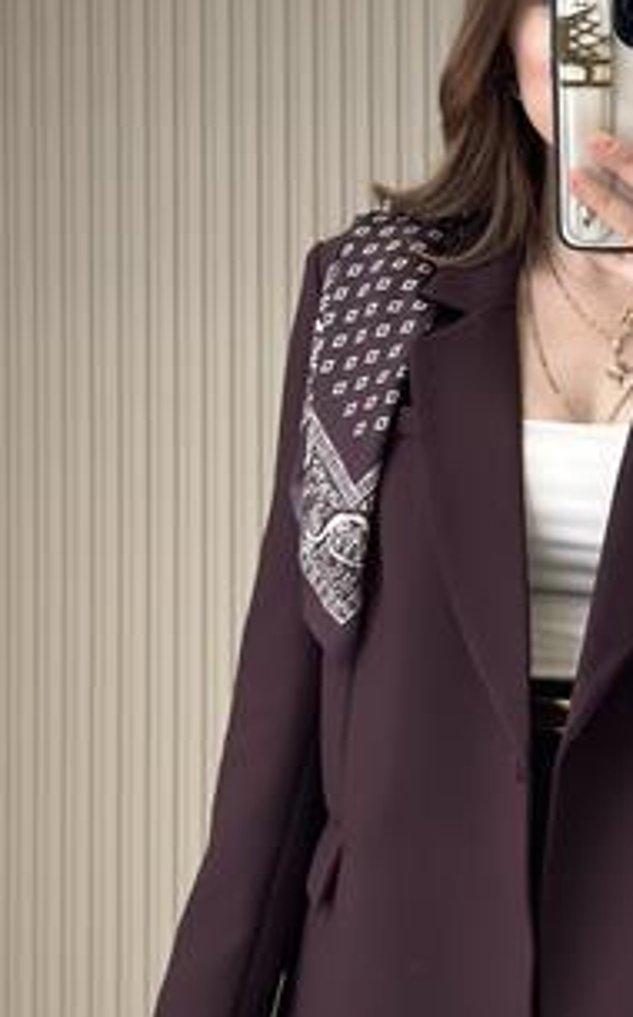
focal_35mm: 89
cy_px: 589
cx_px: 650
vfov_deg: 23.3
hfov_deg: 14.4
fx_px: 2462
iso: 80
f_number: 1.78
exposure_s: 1/396
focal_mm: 6.86
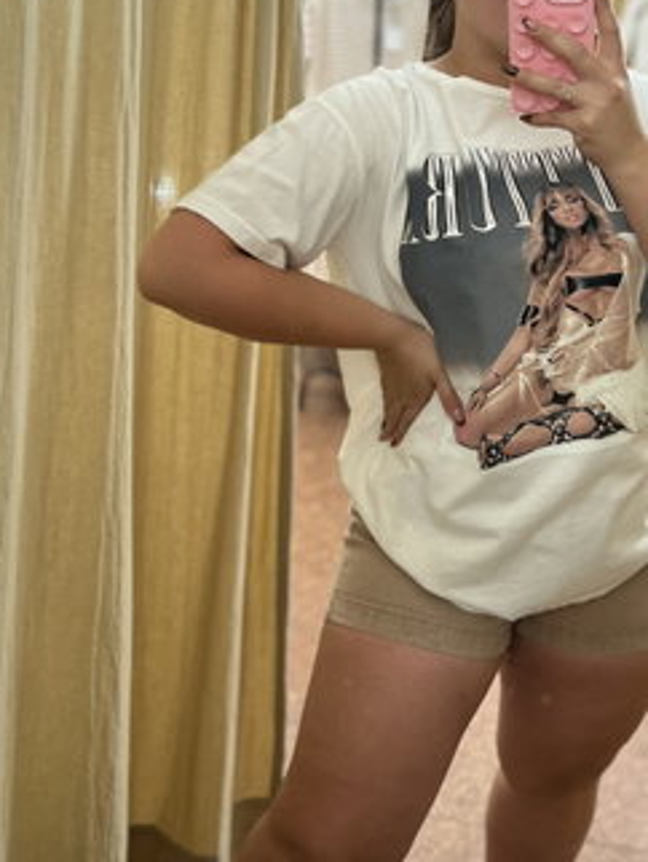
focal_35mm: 43
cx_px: 498
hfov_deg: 32.9
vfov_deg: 42.8
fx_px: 1072
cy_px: 248
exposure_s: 1/50
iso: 80
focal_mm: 5.7
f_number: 1.5
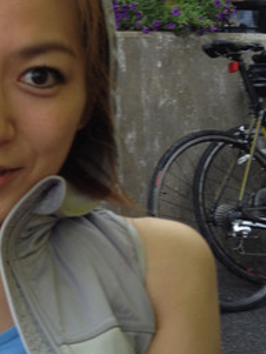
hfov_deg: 16.4
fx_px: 891
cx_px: -39
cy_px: 134
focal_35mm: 87
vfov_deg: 22.4
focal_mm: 4.28
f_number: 2.4
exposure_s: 1/40
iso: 80
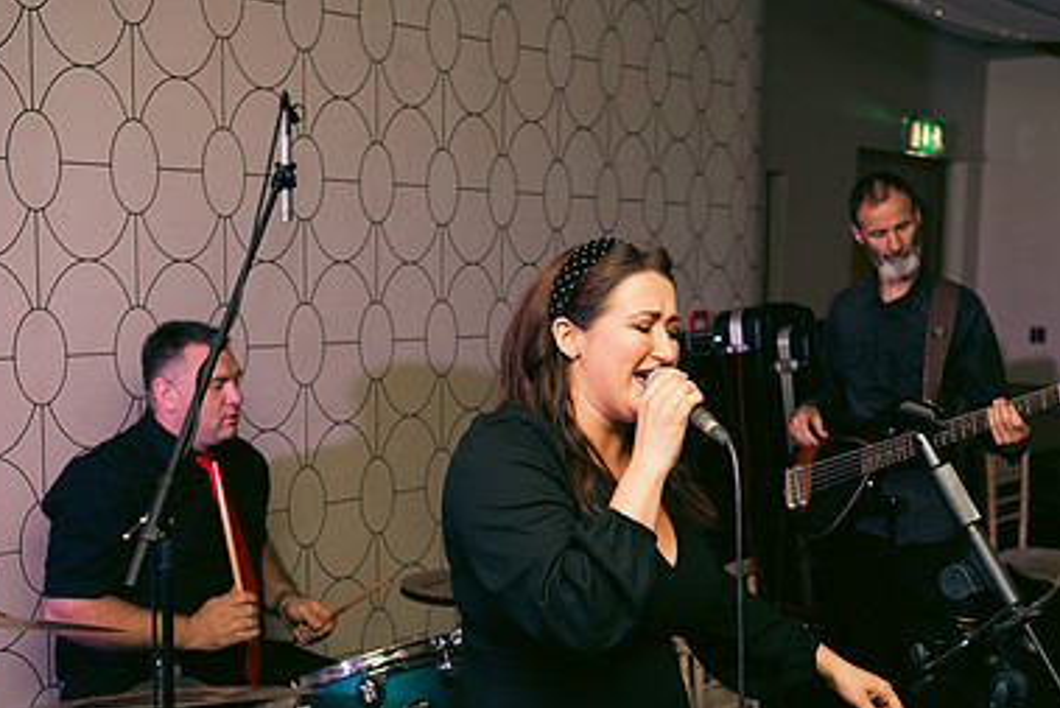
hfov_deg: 40.1
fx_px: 1443
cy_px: 427
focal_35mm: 49
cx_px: 638
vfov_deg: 27.5
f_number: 3.5
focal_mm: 32
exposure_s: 1/160
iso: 800
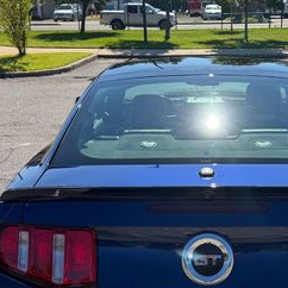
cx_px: 196
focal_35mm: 56
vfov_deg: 30.4
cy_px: 188
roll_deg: +1.5
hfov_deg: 30.3
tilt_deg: -19.3
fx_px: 527
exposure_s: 1/3145
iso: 80
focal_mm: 6.76
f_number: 1.78
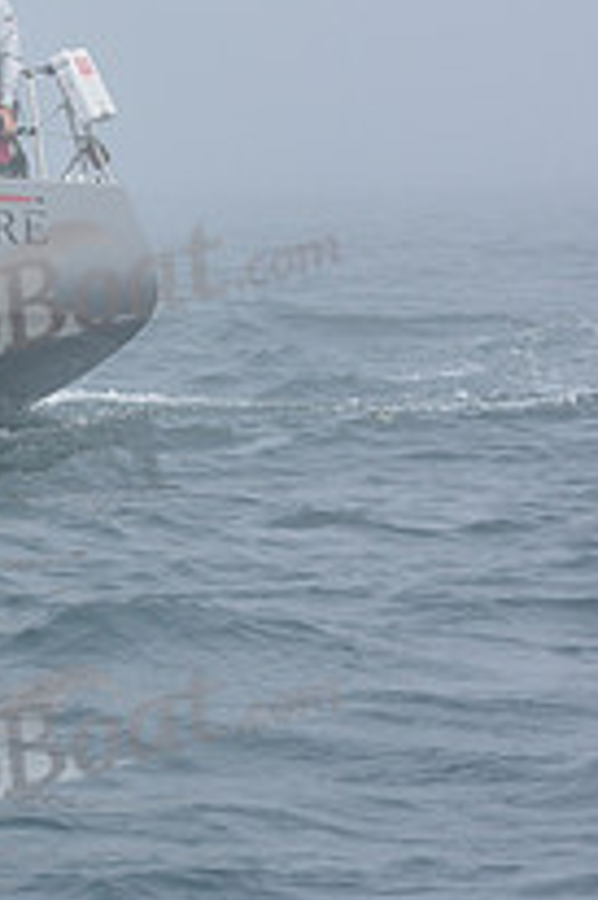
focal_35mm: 197
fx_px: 4916
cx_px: -498
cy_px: 146
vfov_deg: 10.4
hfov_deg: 6.8
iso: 250
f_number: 10
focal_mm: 70
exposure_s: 1/800
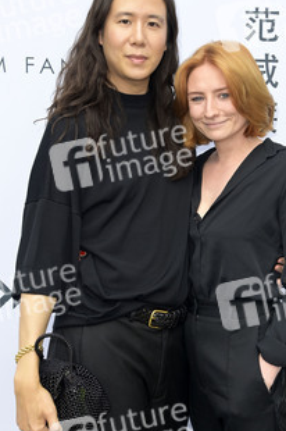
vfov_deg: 32.4
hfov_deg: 21.8
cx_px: 161
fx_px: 740
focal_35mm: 62
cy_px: 228
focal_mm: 48
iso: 640
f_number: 5.6
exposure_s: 1/200
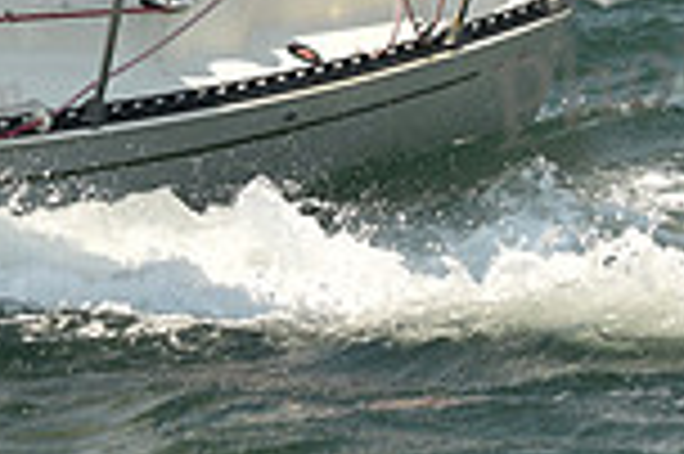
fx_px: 7990
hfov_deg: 4.9
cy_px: -137
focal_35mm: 421
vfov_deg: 3.3
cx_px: 261
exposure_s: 1/640
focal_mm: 110
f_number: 5
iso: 250
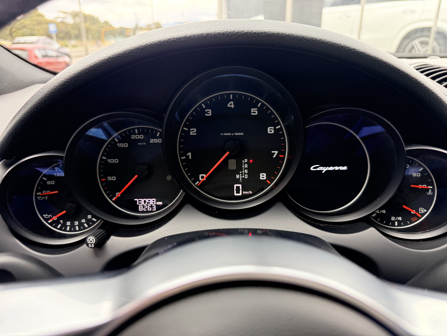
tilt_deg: -21.7
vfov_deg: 56.8
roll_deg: -0.1
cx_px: 224
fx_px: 310
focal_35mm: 24
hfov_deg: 71.6
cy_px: 168
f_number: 1.78
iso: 200
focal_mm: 6.76
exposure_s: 1/70
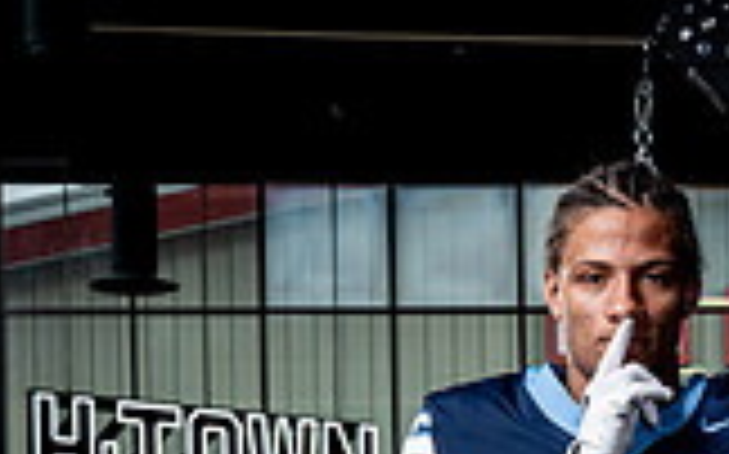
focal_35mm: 161
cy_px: 966
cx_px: 580
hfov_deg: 13.0
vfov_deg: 7.7
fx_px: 3196
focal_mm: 57
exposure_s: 1/250
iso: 640
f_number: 9
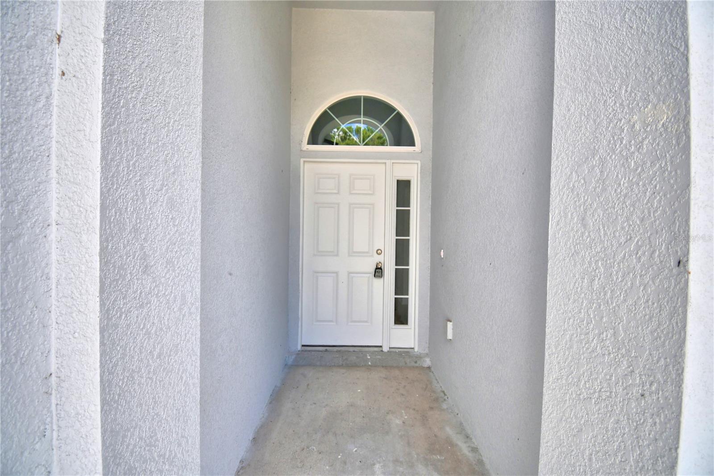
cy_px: 238
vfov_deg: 77.3
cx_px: 357
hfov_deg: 100.4
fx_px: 297
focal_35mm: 15
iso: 100
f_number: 4.5
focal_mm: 10
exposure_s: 1/500
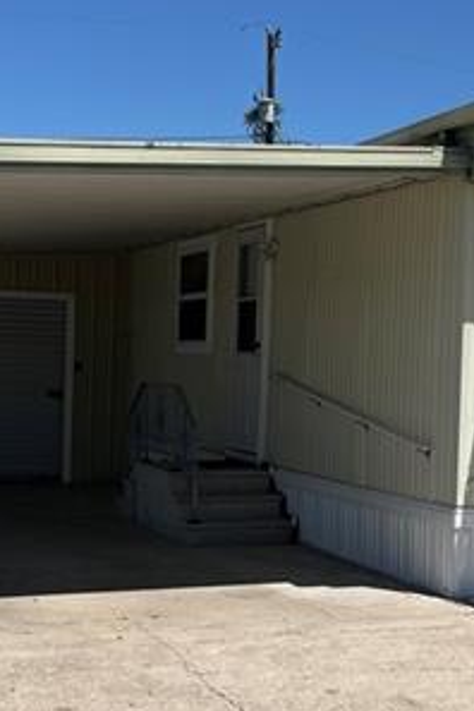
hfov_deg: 19.3
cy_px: 395
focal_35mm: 70
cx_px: 359
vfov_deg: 28.8
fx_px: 1382
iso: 50
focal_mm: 5.1
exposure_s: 1/6173
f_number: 1.6
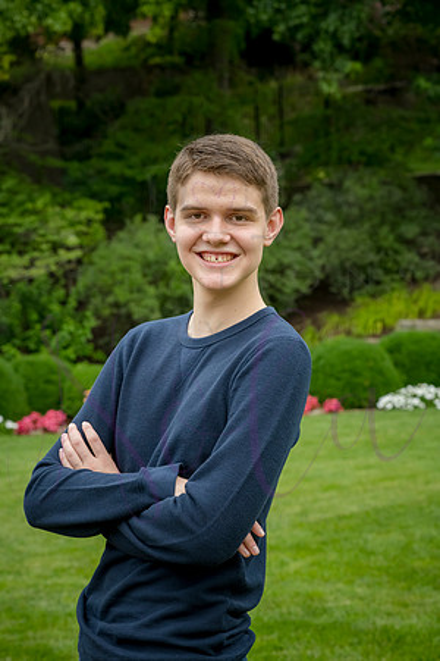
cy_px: 330
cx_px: 220
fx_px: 1925
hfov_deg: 13.0
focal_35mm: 105
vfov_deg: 19.5
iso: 640
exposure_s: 1/320
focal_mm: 105
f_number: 11
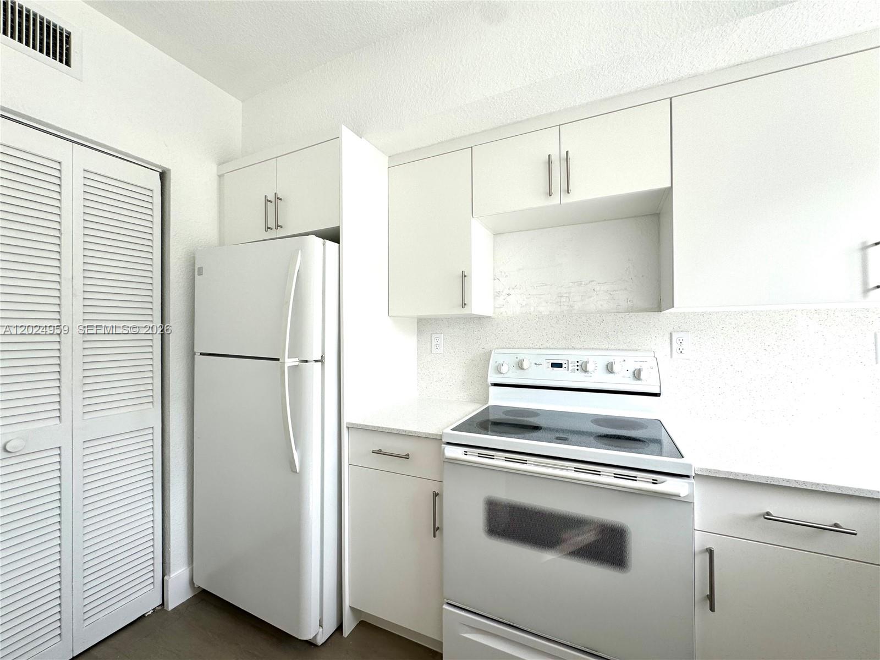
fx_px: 356
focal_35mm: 14
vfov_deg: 85.7
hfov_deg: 102.1
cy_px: 330
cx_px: 440
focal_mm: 2.22
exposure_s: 1/217
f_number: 2.2
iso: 40
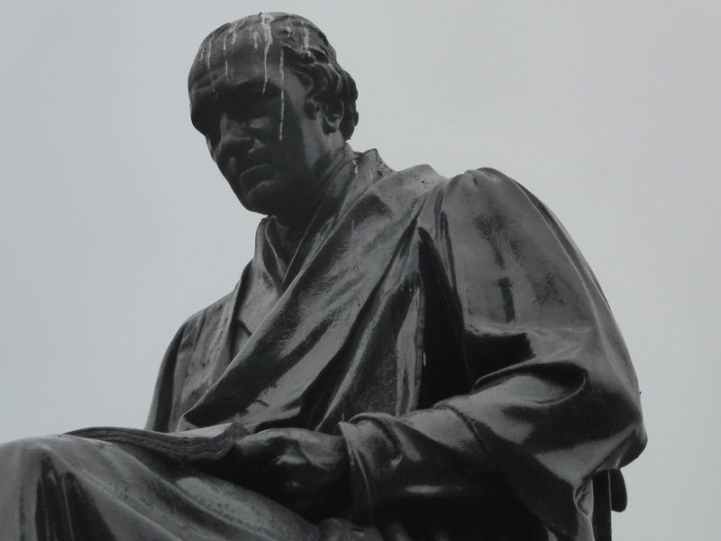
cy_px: 270
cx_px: 360
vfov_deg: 8.4
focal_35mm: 177
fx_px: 3687
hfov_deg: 11.2
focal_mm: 28.7
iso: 250
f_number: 5.5
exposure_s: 1/125
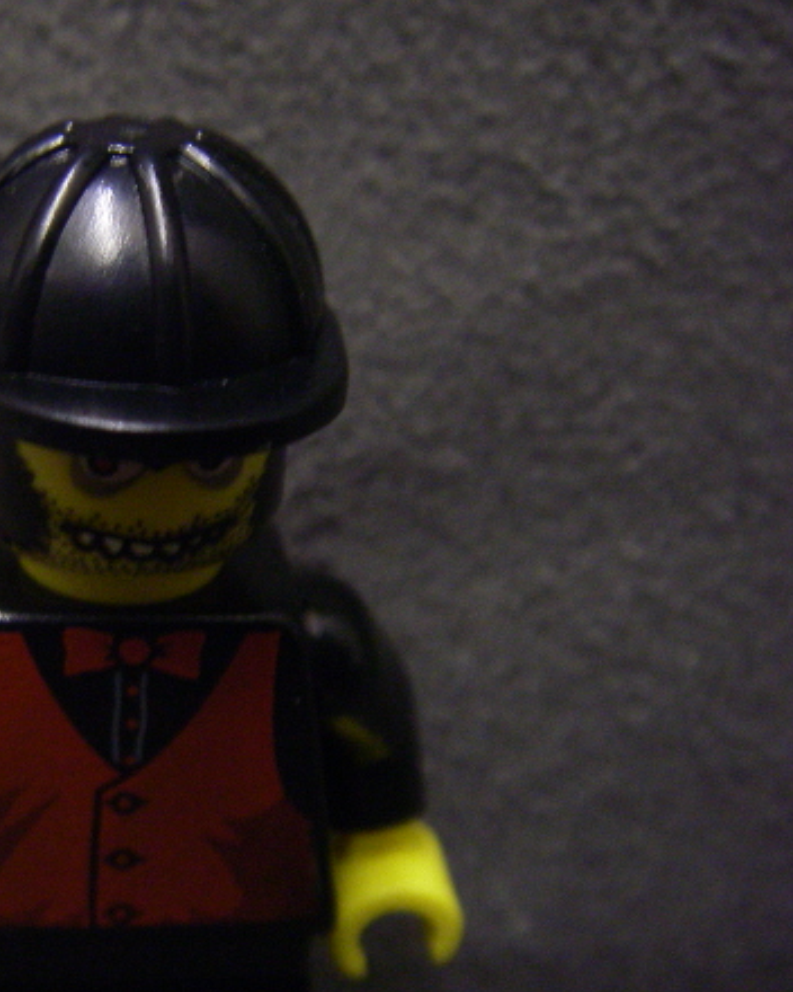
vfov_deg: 34.7
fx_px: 1584
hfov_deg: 27.4
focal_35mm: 54
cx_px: 140
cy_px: 519
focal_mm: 6.3
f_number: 3.3
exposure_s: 1/4
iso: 320
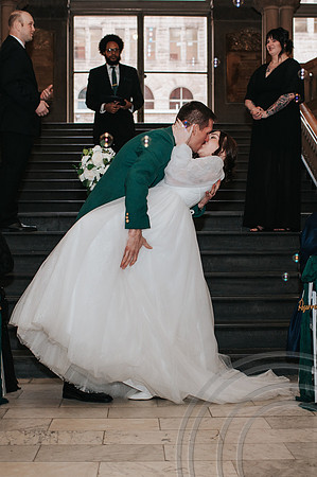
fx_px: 789
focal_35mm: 60
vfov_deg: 33.6
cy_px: 267
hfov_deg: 22.7
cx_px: 166
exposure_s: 1/200
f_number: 3.2
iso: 800
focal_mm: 35
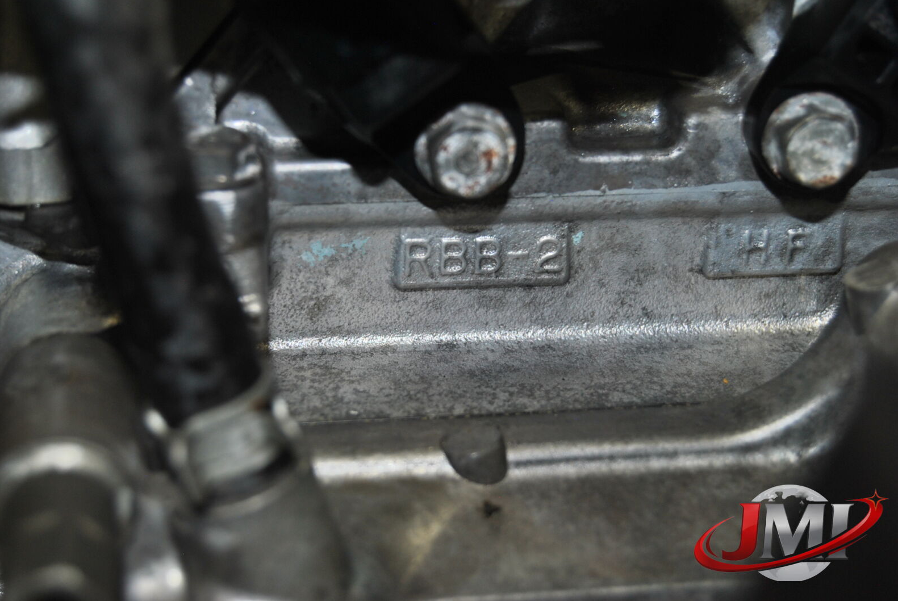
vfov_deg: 16.4
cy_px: 297
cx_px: 453
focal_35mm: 84
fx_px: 2085
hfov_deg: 24.3
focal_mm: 55
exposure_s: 1/60
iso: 200
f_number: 5.6
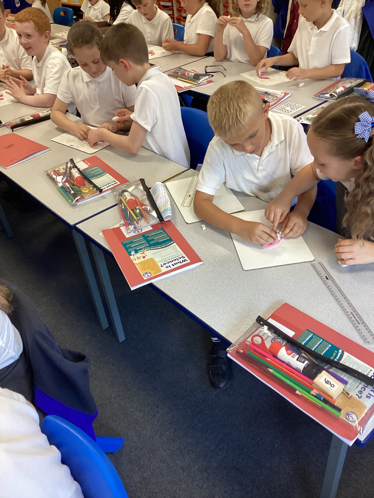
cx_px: 187
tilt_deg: -38.2
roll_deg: +5.4
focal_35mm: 31
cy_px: 249
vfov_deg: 58.4
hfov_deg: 45.4
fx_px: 447
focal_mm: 3.3
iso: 125
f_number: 2.4
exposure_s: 1/60
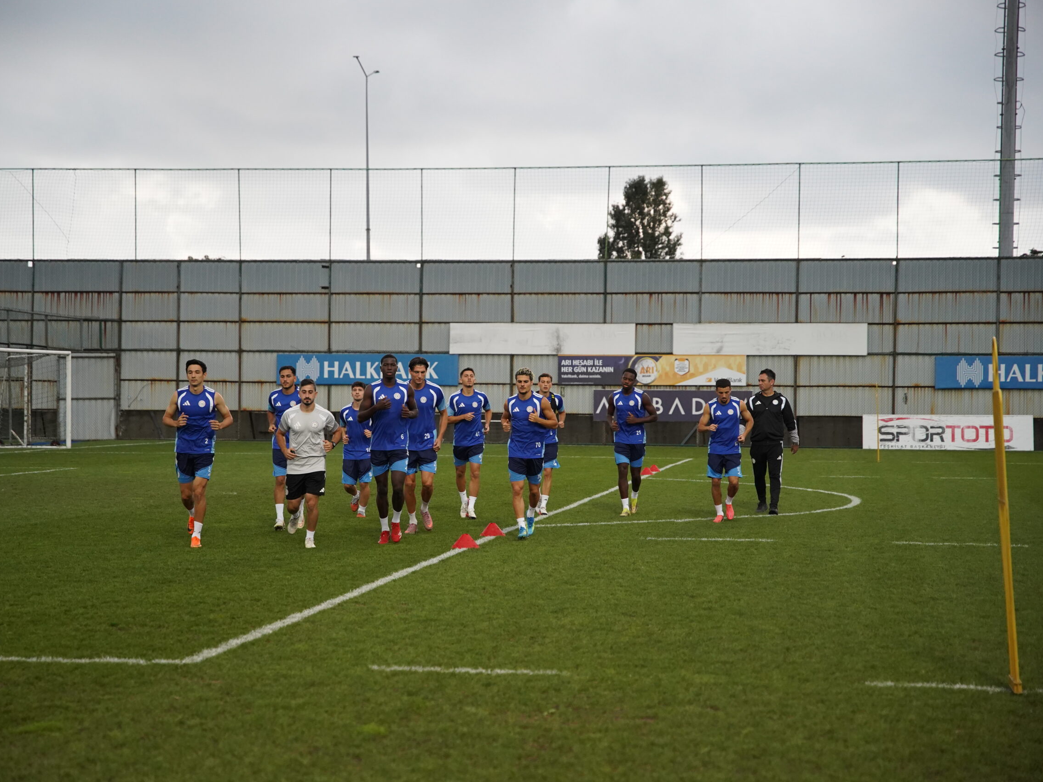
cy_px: 392
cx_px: 474
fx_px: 2290
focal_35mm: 76
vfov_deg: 19.4
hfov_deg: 25.7
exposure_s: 1/2000
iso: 3200
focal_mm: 70
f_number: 2.8
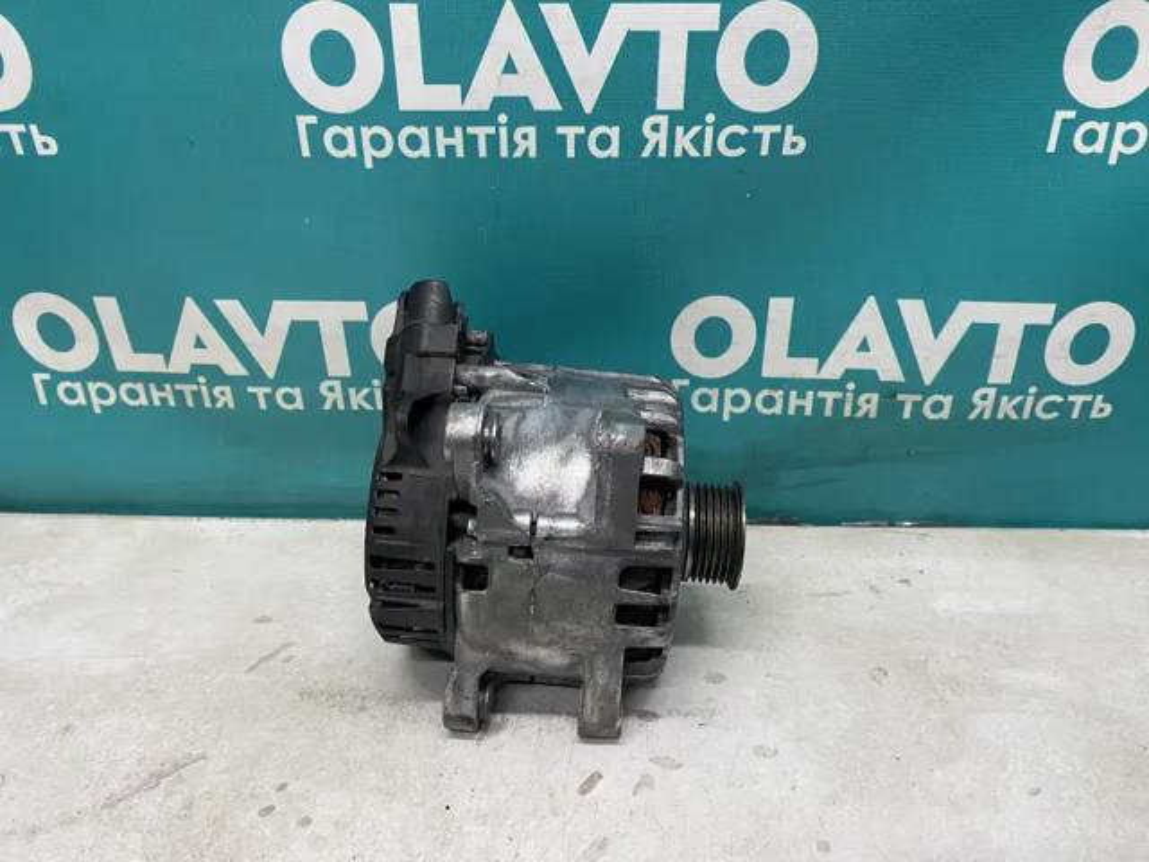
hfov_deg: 67.3
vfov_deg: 53.1
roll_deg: +0.8
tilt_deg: -27.9
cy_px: 431
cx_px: 574
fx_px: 863
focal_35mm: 26
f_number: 1.8
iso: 80
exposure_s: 1/50
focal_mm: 4.25
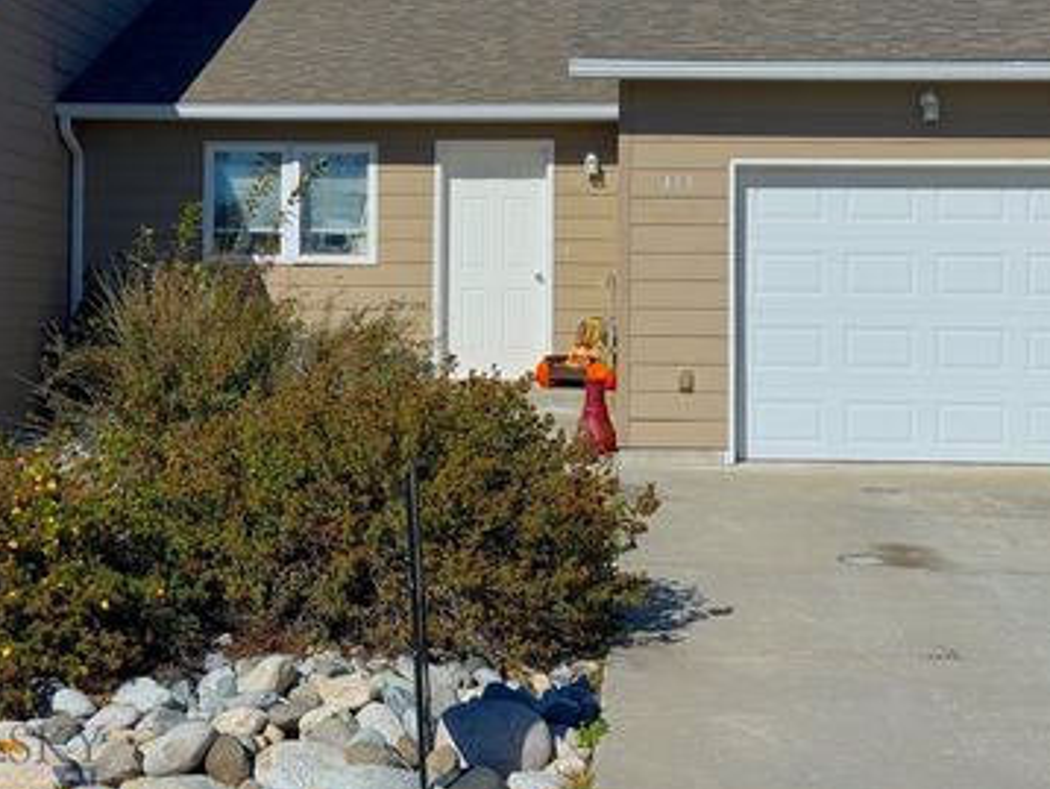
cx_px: 560
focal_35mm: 67
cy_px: 257
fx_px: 2034
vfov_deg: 21.9
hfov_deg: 28.9
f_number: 1.78
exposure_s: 1/9901
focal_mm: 6.76
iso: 64
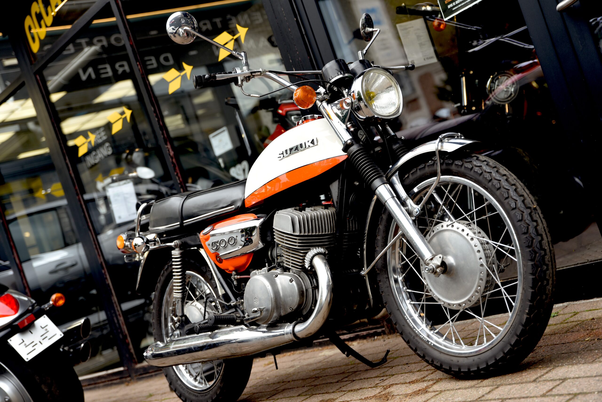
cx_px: 301
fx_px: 1004
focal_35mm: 60
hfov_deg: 33.4
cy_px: 201
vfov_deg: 22.6
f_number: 3.2
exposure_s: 1/60
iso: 100
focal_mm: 60
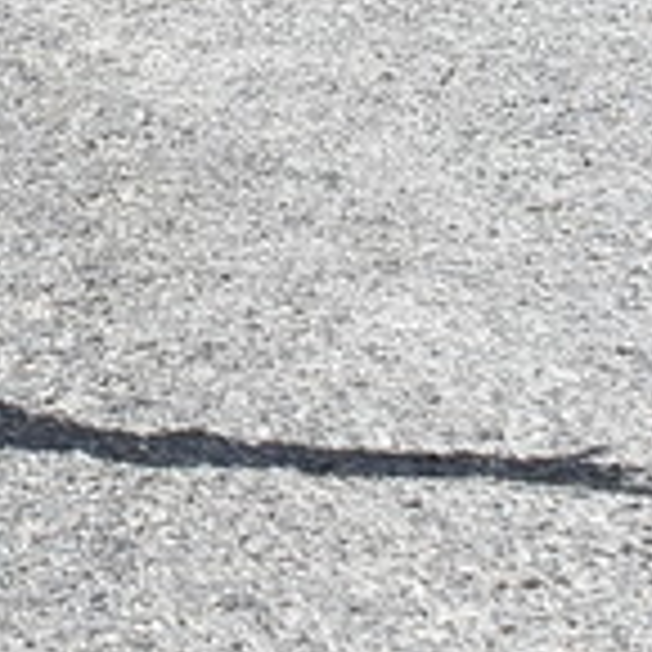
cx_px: -576
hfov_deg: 7.0
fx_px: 5157
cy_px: -803
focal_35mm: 242
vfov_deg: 6.9
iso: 400
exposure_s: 1/640
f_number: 8
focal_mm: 26
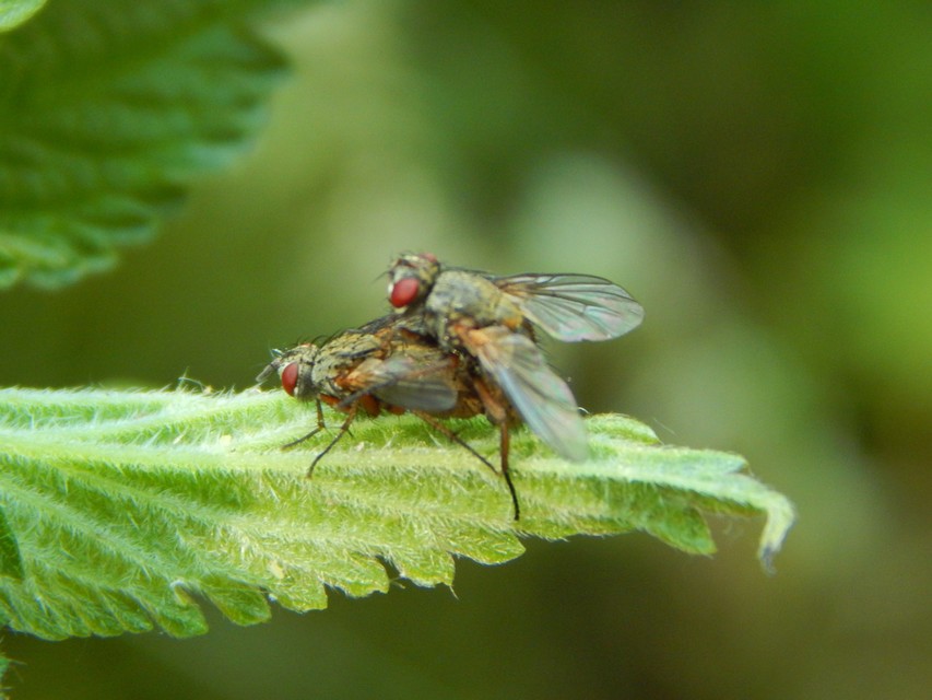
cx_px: 466
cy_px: 350
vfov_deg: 7.2
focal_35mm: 207
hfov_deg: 9.6
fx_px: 5574
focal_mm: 37.1
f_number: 5.4
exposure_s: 1/100
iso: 400
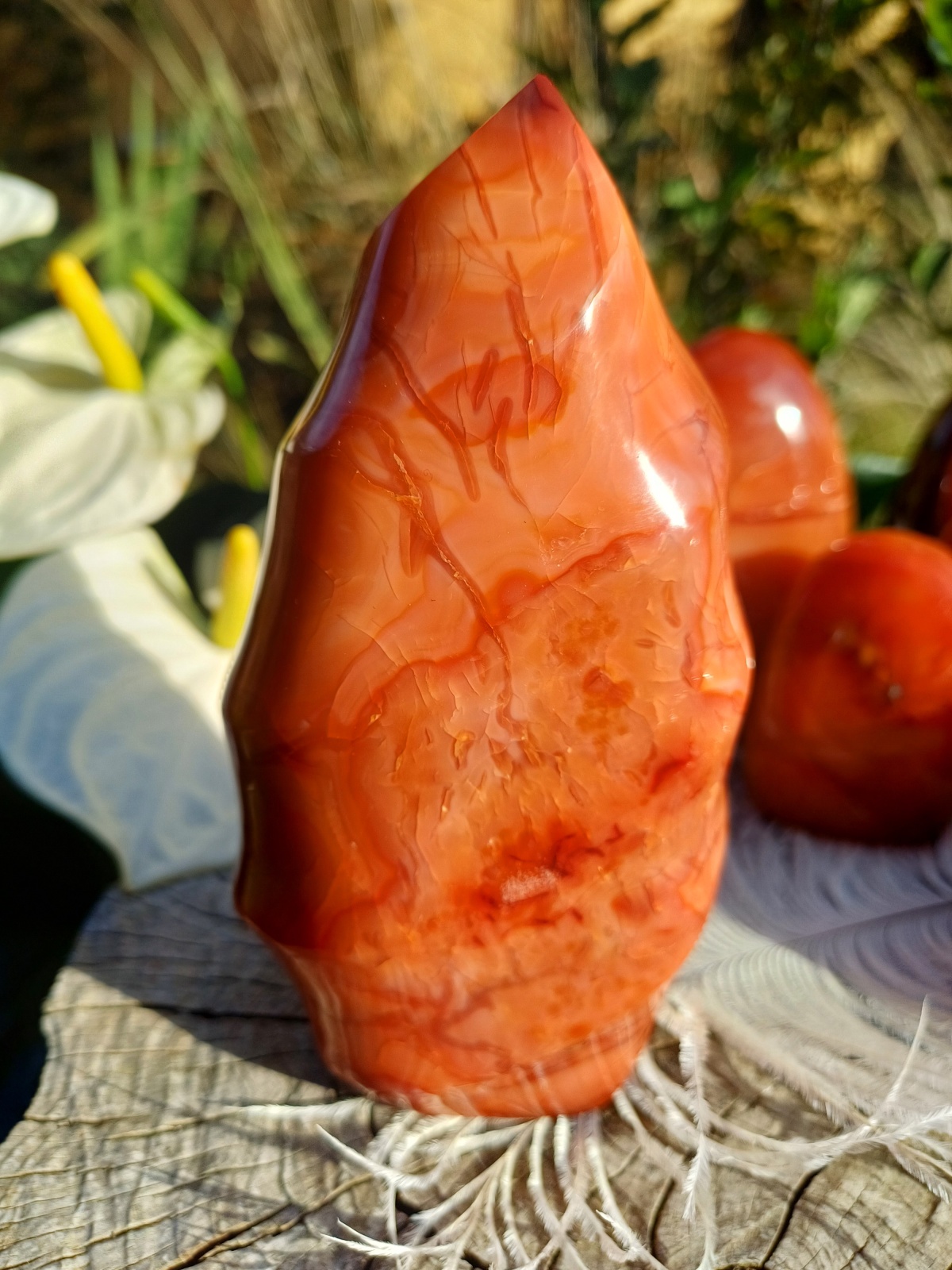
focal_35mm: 25
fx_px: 917
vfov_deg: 69.4
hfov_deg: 54.9
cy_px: 635
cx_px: 476
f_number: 1.8
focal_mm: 4.65
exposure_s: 1/837
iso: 50
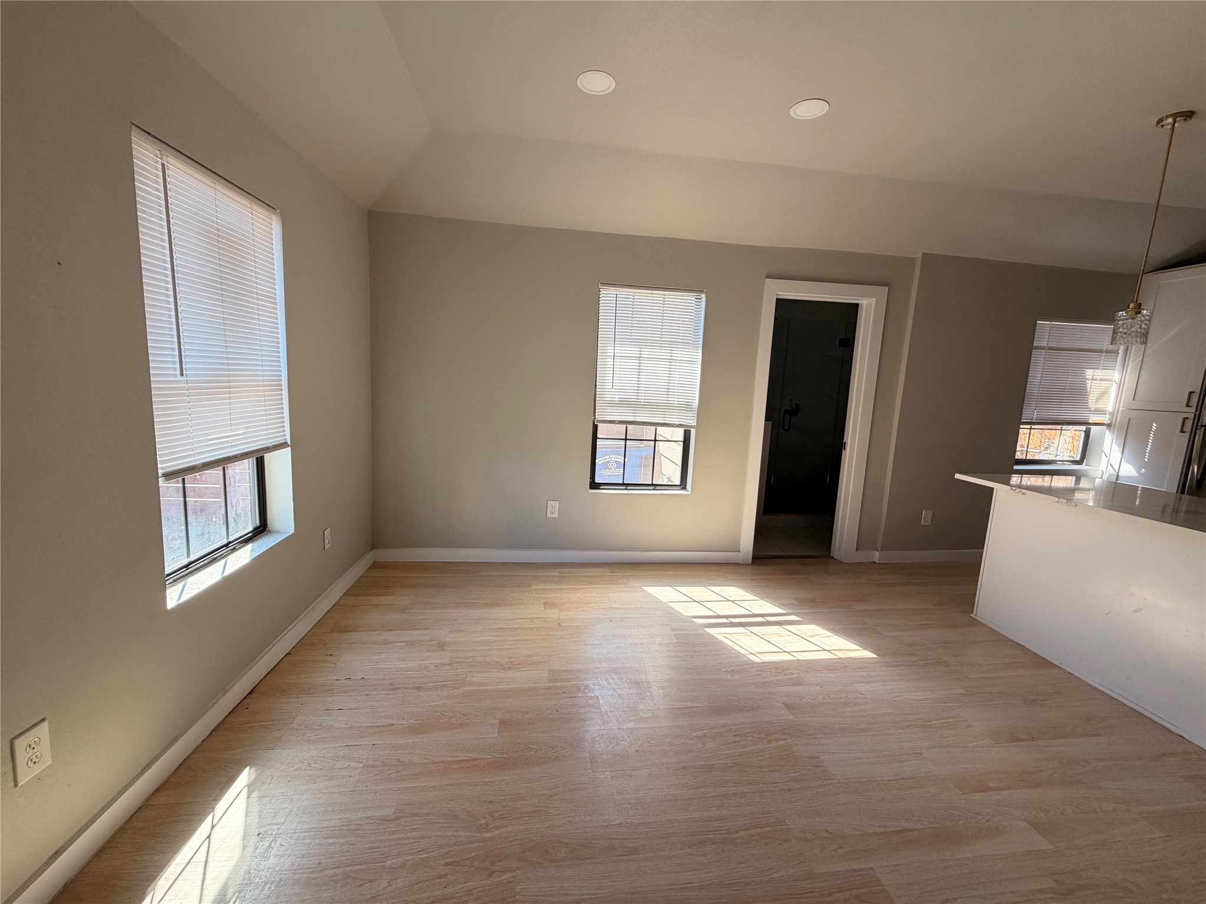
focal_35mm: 14
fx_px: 488
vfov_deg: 85.7
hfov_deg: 102.1
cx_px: 603
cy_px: 452
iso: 100
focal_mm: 2.22
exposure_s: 1/121
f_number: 2.2
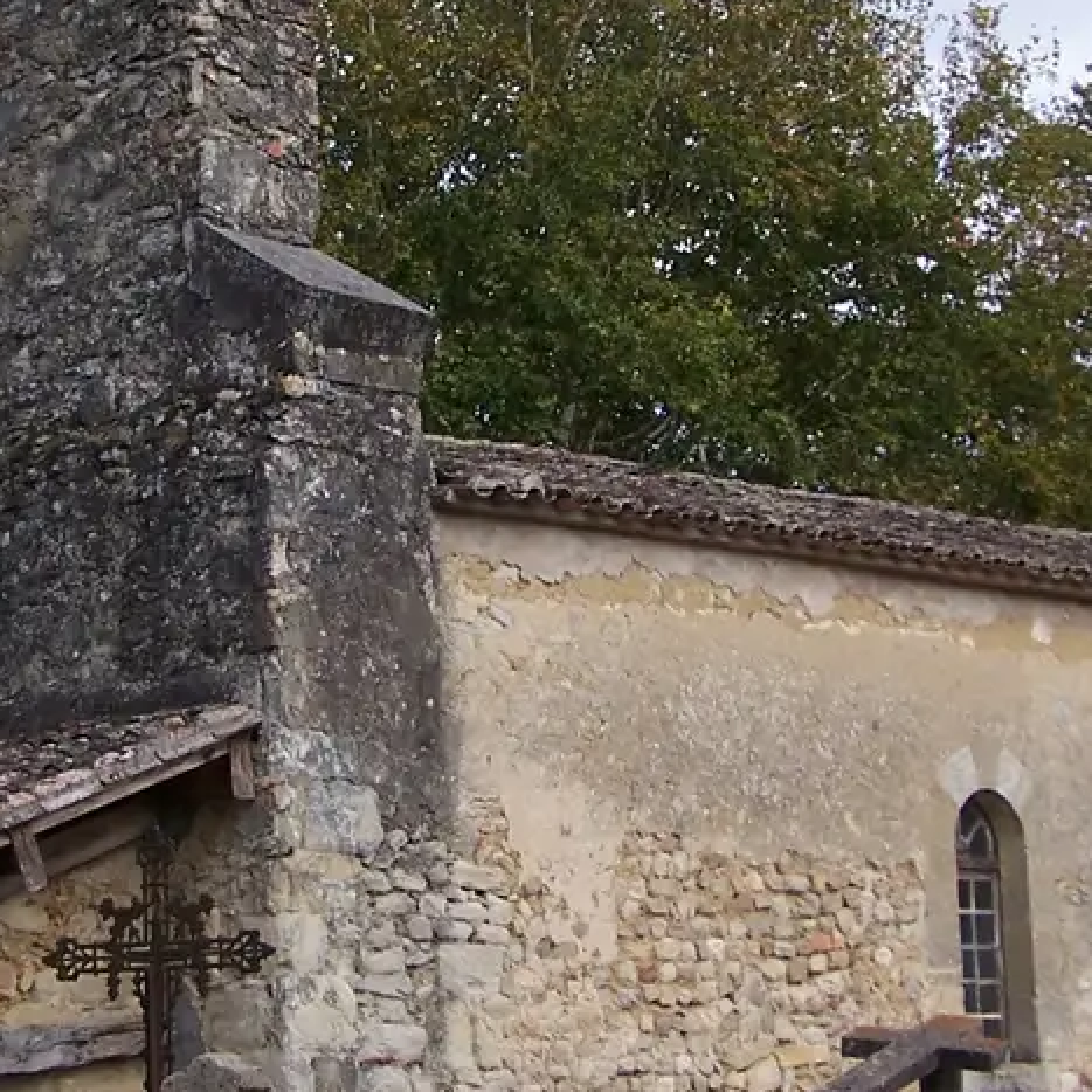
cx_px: 486
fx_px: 3284
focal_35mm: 92
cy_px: 496
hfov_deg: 18.9
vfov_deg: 18.9
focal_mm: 6.3
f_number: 2.8
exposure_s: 1/640
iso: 80
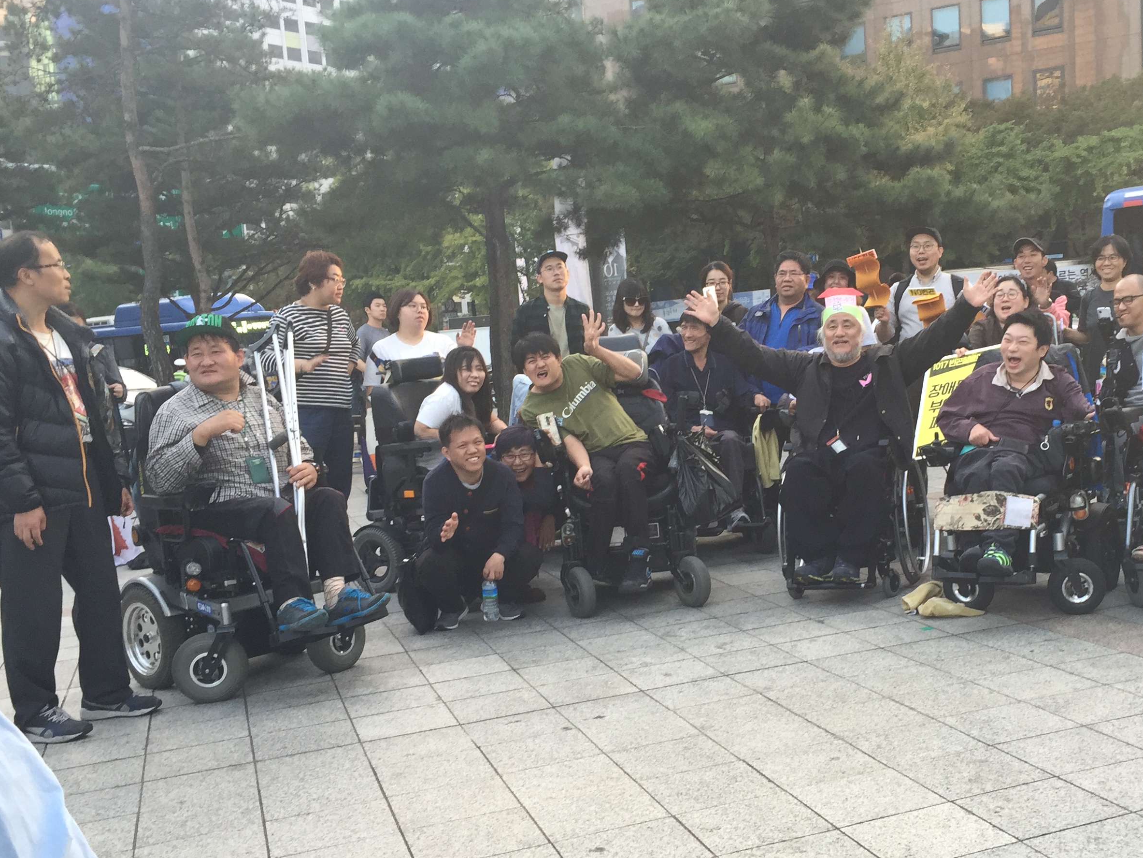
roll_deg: +1.2
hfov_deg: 45.9
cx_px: 779
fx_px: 1321
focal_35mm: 40
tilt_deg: -7.7
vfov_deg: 35.9
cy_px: 500
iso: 50
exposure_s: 1/120
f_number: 2.2
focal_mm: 4.15
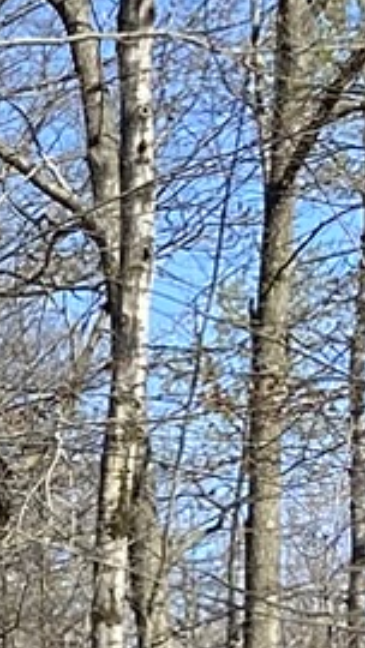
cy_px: 1087
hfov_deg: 4.7
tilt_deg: +0.0
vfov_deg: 9.6
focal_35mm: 215
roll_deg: +1.2
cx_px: -1498
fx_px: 3697
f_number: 1.8
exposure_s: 1/1585
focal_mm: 4.25
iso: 32
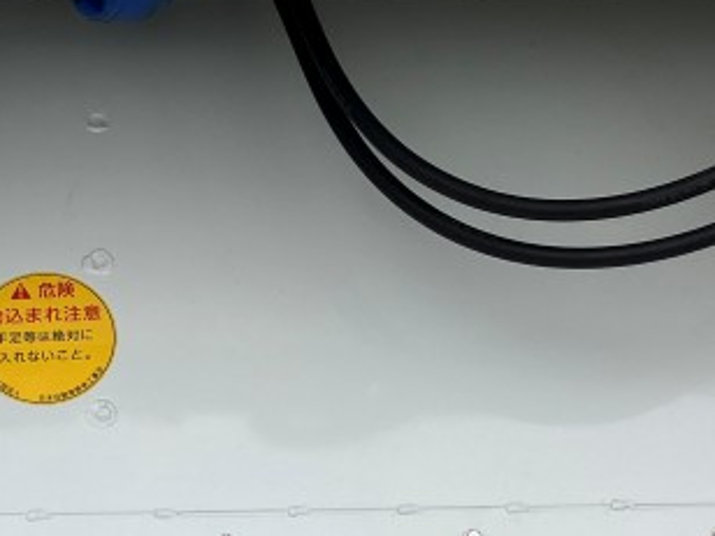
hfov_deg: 20.8
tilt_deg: -19.7
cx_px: 139
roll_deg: +2.3
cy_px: 638
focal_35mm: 93
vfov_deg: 15.3
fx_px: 1921
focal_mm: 3.99
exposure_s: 1/1869
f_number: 1.8
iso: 32
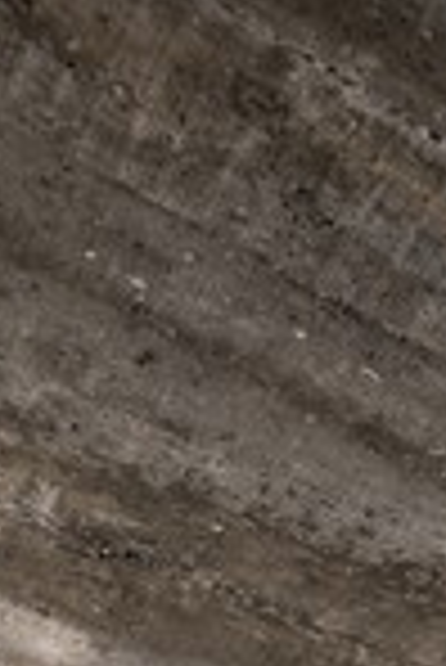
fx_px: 1687
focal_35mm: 91
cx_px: 1002
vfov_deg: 14.6
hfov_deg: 12.5
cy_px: 1584
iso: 250
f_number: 5
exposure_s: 1/125
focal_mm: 15
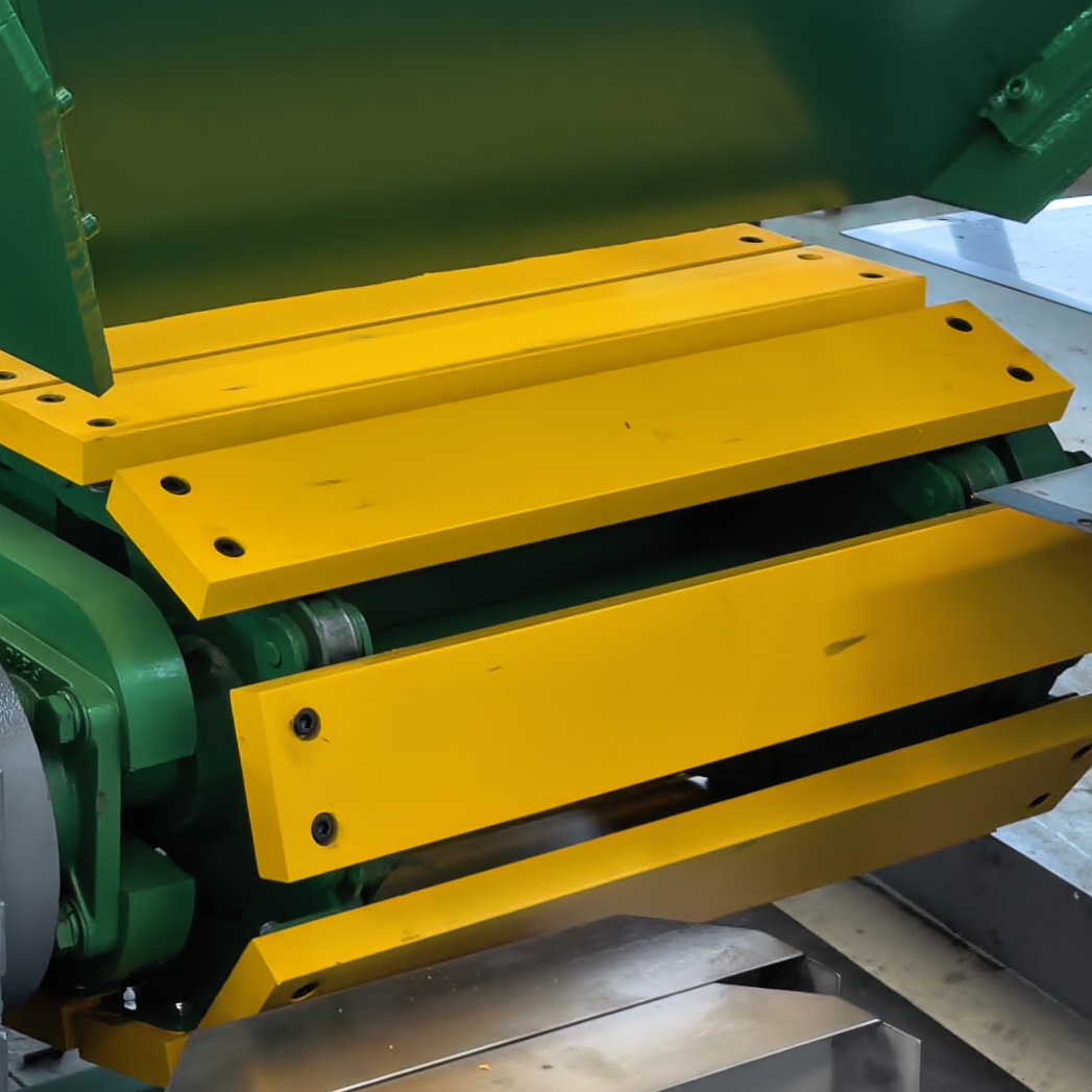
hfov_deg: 20.1
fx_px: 2962
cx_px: -67
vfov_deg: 20.6
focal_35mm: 83
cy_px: 219
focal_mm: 6.98
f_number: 1.4
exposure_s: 1/331
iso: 50
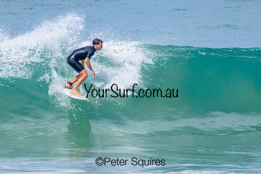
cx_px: 117
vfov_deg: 1.3
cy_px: 65
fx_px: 7937
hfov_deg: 1.9
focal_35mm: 1095
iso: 640
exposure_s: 1/2000
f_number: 11
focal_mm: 800
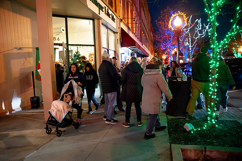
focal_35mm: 24
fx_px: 161
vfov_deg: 53.1
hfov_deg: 73.8
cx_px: 121
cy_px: 80
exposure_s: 1/125
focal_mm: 24
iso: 2500
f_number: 3.2
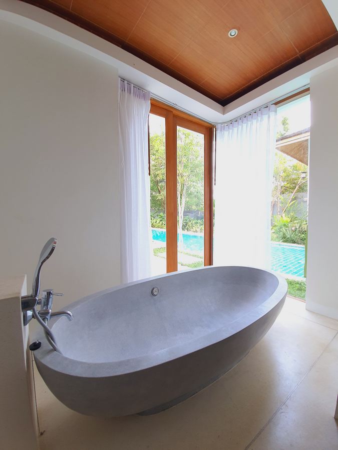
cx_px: 169
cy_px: 225
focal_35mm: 13
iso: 64
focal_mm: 1.8
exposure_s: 1/50
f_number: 2.2
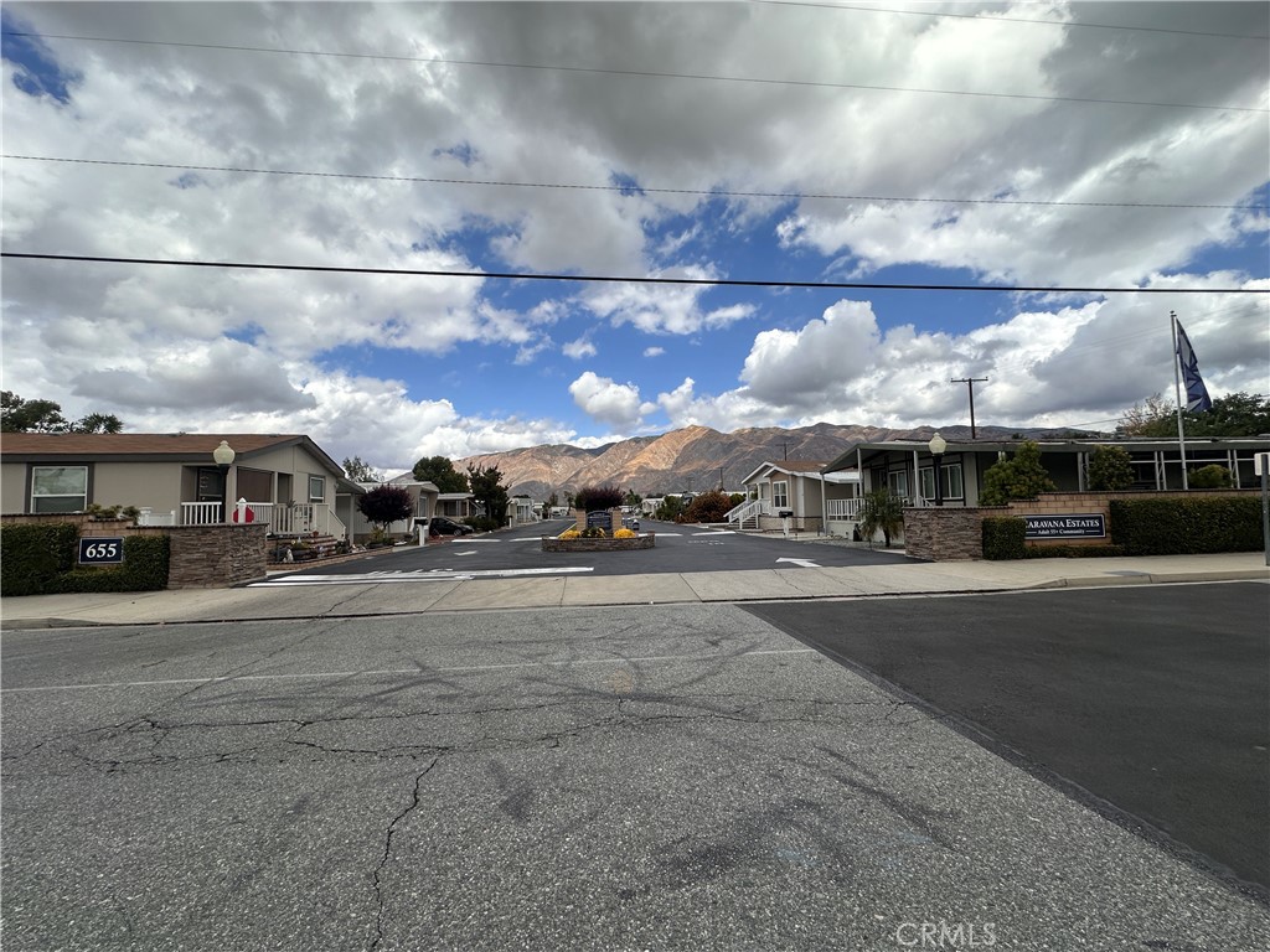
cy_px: 476
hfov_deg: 102.1
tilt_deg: +4.0
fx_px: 514
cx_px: 635
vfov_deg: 85.7
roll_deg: +1.2
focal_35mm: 14
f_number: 2.2
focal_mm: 2.22
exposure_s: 1/2747
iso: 50
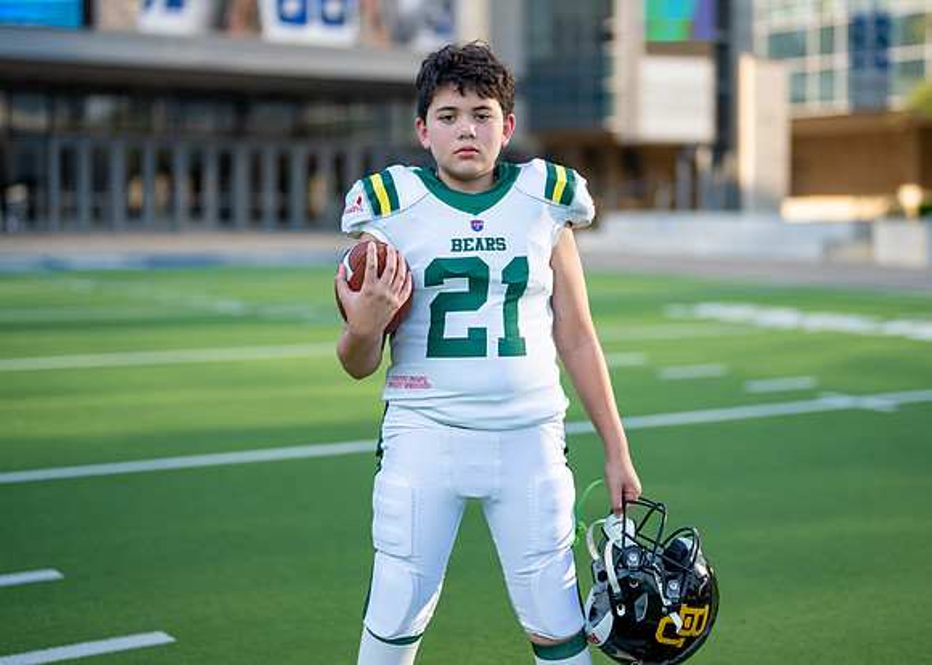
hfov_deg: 31.3
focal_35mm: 63
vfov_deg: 22.6
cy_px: 275
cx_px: 489
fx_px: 1662
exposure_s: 1/3200
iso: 100
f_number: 1.2
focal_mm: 50
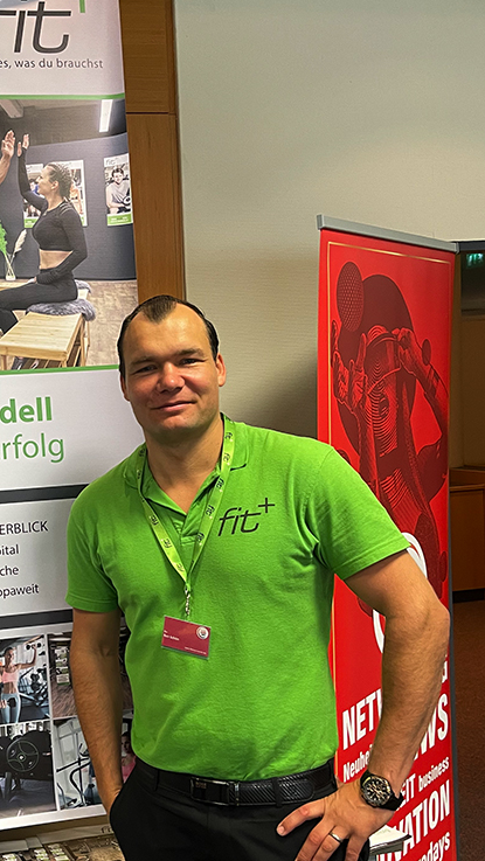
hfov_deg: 28.0
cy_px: 489
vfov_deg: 49.2
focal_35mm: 41
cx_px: 54
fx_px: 937
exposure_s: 1/50
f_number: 1.6
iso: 160
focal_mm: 5.1
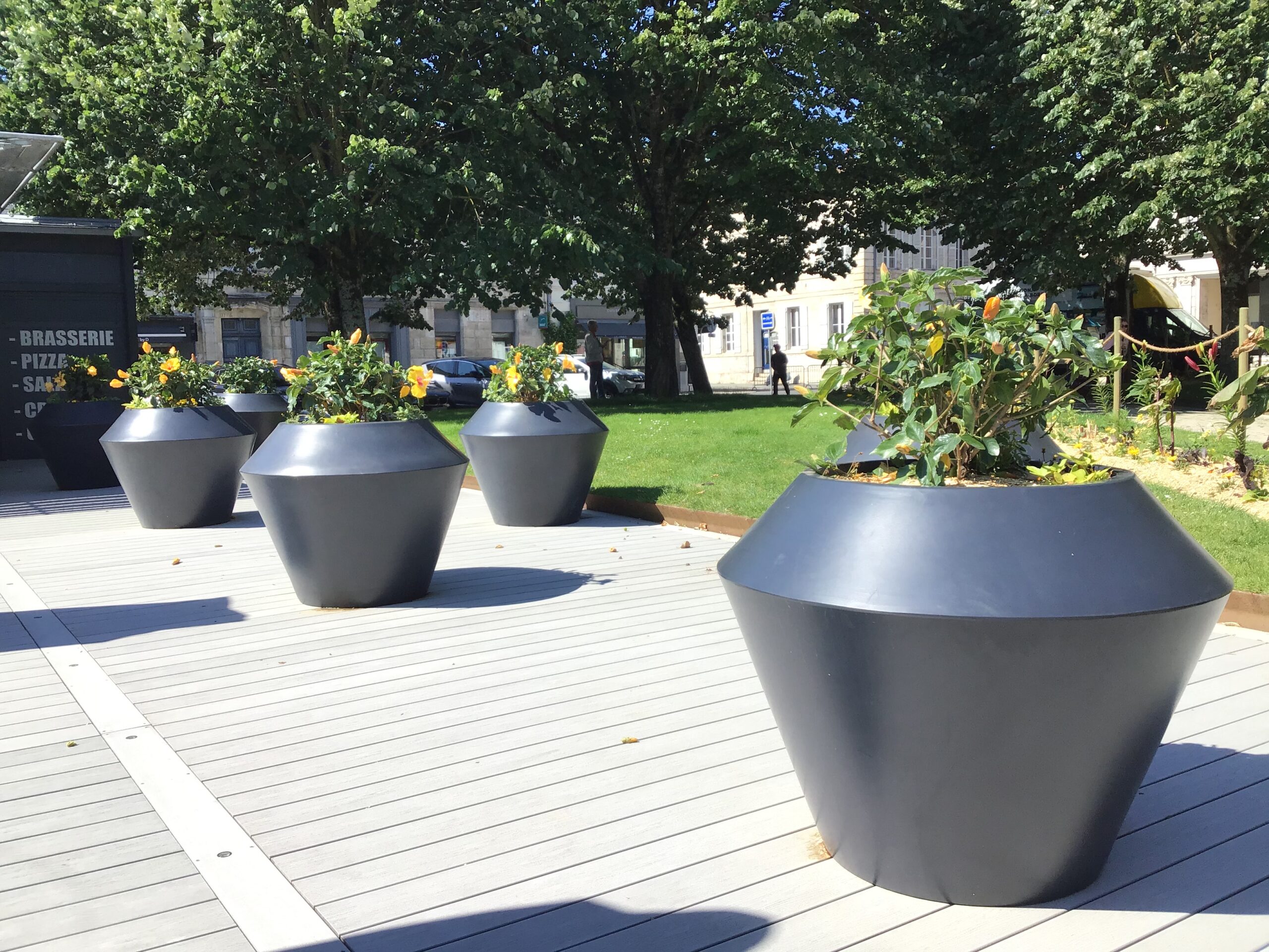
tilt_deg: -6.9
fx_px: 1136
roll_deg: +1.1
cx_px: 634
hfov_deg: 58.4
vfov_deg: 45.4
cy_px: 476
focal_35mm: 31
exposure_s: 1/769
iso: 25
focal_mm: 3.3
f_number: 2.4
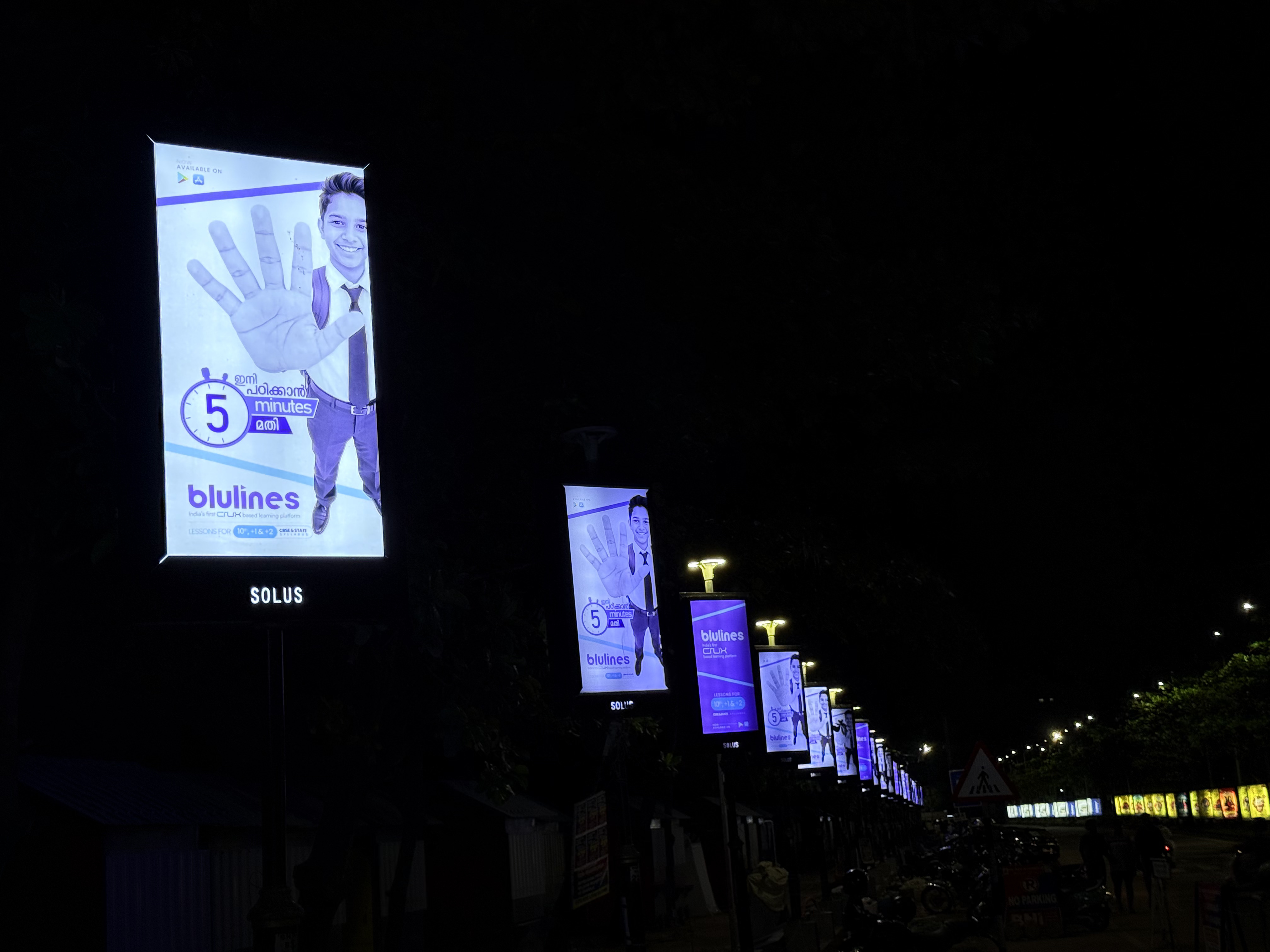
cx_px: 635
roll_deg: +4.2
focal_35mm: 48
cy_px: 476
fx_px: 1761
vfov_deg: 30.3
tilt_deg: +12.0
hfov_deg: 39.7
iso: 50
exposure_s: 1/100
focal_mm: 6.76
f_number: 1.78
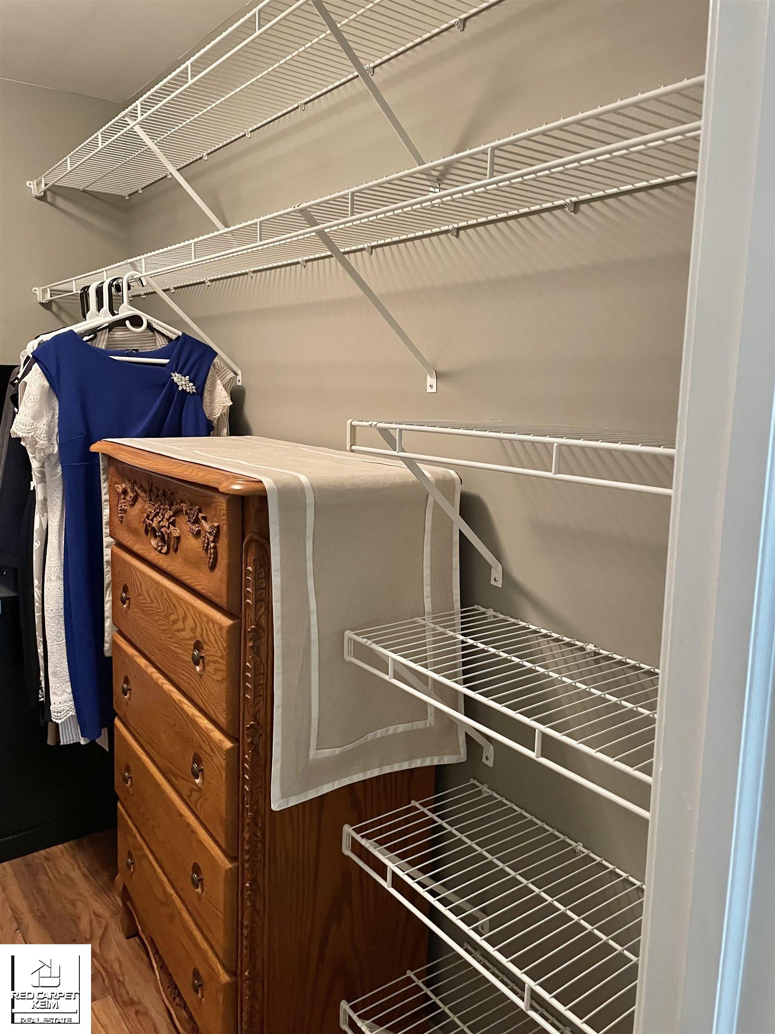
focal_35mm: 26
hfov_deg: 53.1
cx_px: 388
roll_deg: -0.7
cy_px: 517
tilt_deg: -7.9
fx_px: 776
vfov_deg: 67.3
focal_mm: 4.2
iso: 500
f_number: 1.6
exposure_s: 1/40
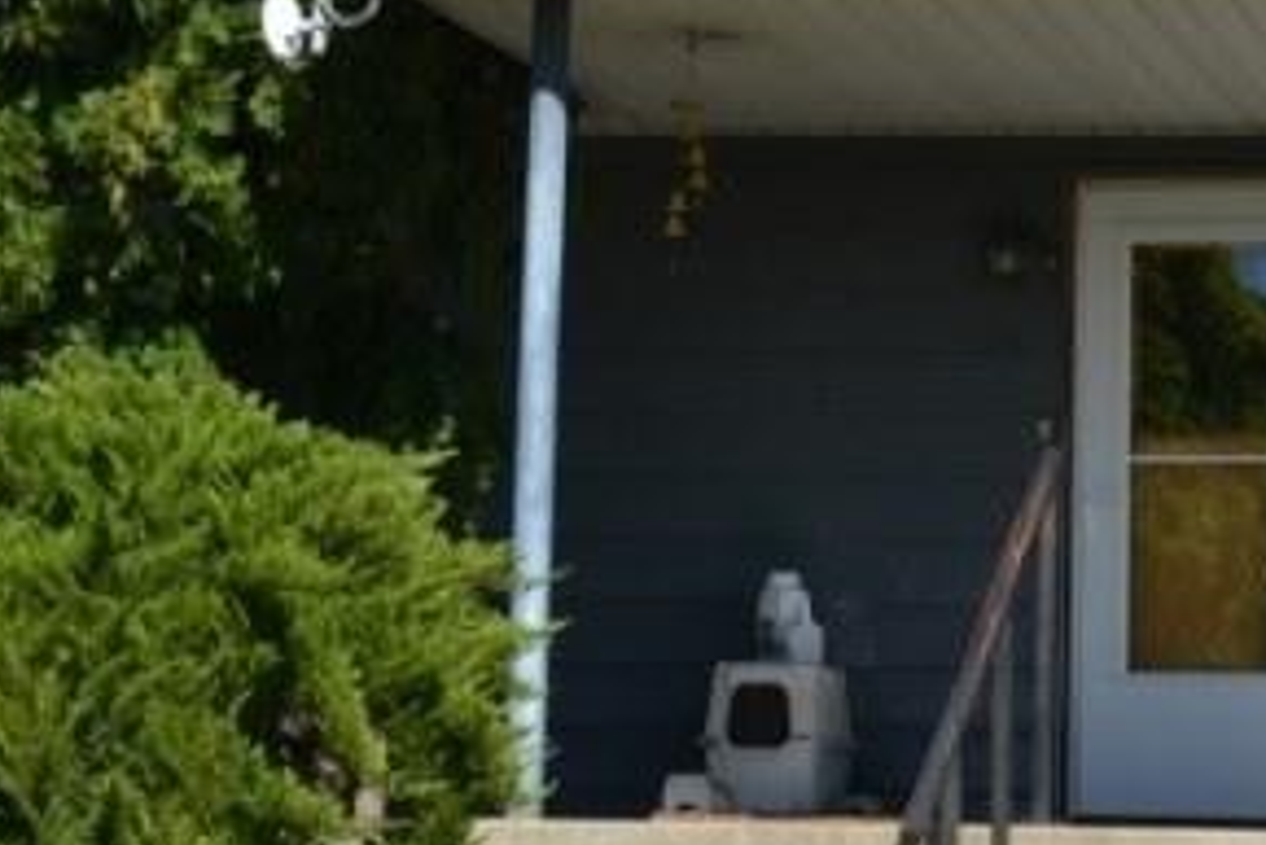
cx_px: 1441
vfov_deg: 11.6
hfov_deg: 16.9
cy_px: 895
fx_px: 4116
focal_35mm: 117
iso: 100
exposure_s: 1/250
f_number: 8
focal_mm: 22
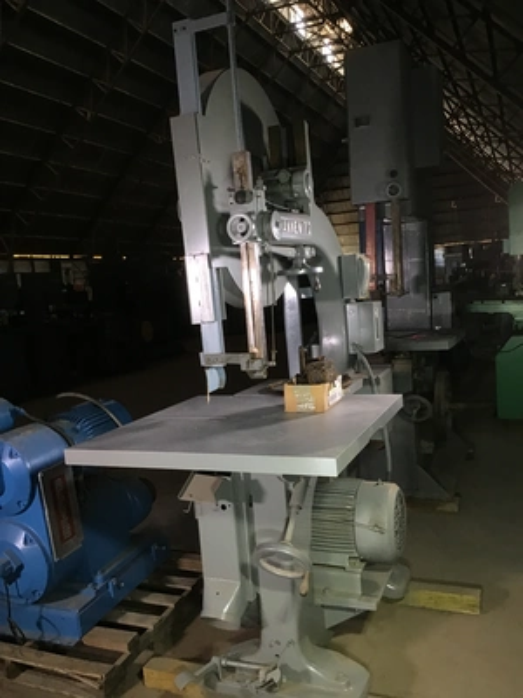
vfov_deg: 58.4
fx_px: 624
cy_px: 349
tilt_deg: -6.8
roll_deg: +3.0
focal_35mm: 31
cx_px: 262
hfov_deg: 45.4
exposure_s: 1/30
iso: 80
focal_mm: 3.3
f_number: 2.4
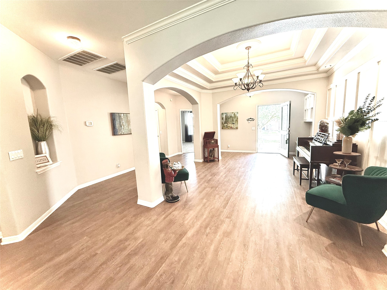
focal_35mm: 14
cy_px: 145
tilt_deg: -7.2
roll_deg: +2.3
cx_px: 194
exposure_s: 1/120
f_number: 2.2
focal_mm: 2.22
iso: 320
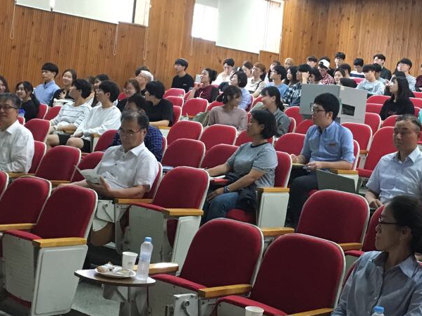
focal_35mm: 62
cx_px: 303
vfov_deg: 23.6
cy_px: 112
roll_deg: -5.5
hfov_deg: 30.8
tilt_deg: +1.2
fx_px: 756
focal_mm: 4.15
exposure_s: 1/30
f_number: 2.2
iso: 200
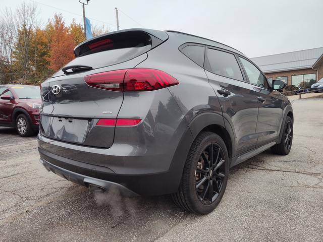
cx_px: 162
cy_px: 121
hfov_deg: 73.9
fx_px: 215
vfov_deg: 58.9
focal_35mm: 23
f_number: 1.88
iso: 100
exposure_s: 1/234
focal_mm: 5.56
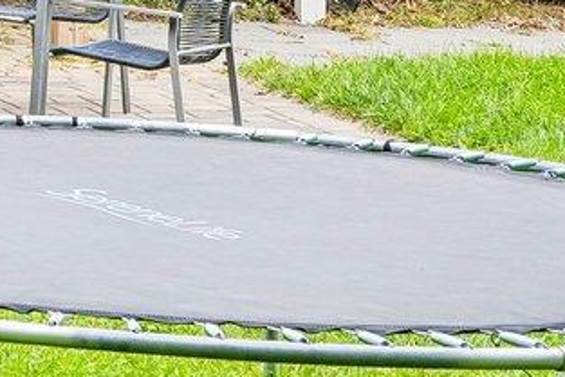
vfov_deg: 6.2
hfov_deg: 8.7
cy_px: -374
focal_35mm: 216
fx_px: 3391
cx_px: -787
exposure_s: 1/60
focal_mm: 33
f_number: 8
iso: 100
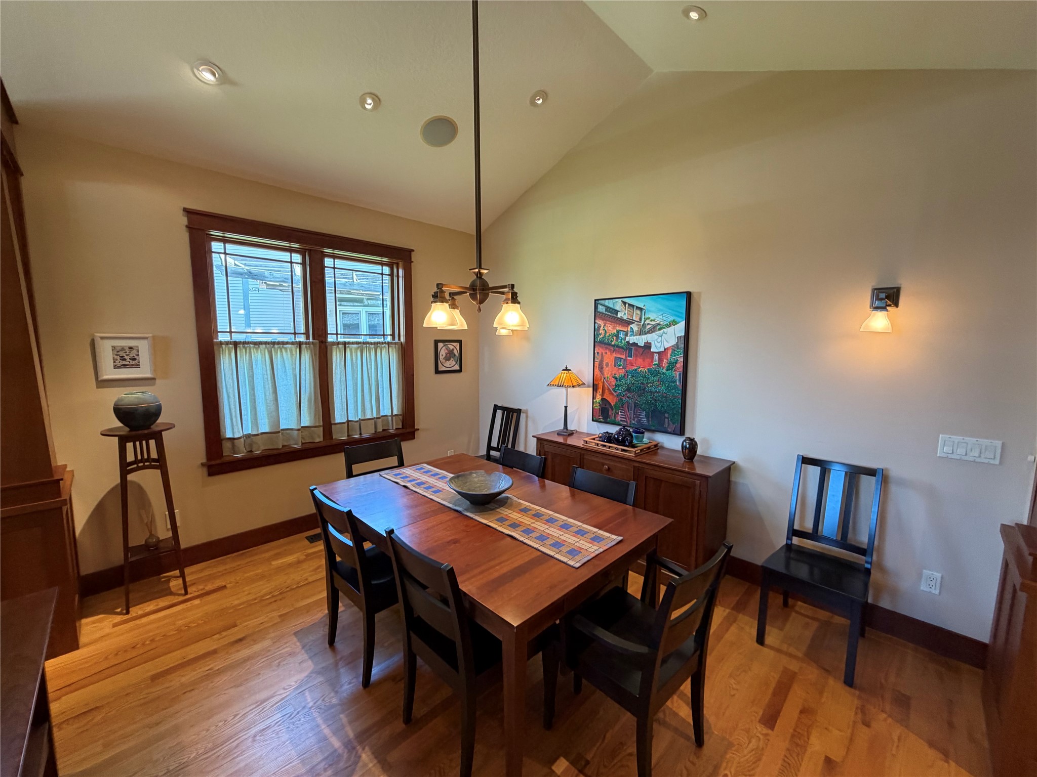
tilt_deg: -6.7
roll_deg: +0.2
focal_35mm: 14
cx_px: 518
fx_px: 419
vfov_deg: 85.7
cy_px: 388
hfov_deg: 102.1
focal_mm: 2.22
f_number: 2.2
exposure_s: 1/60
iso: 250
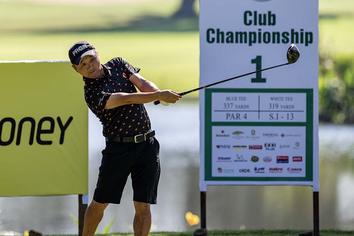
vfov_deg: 3.4
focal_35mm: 400
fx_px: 3933
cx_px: 177
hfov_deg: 5.2
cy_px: 118
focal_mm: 400
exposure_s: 1/2500
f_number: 4.5
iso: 720
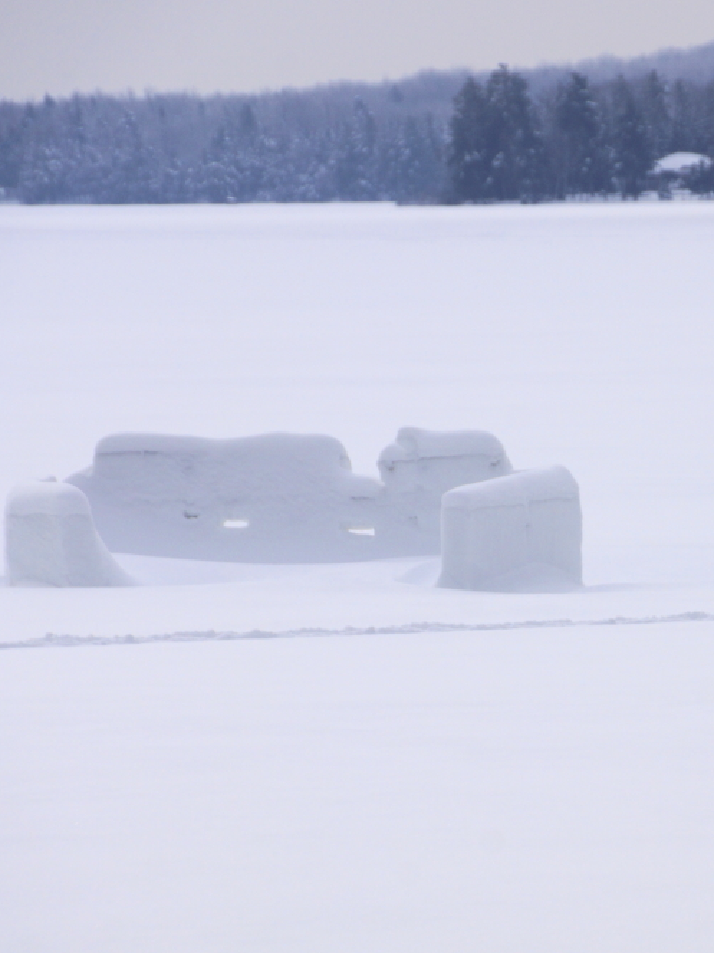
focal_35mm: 348
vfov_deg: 5.7
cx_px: 625
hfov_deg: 4.3
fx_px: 9574
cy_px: 477
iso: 100
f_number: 9
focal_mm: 160
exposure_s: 1/320
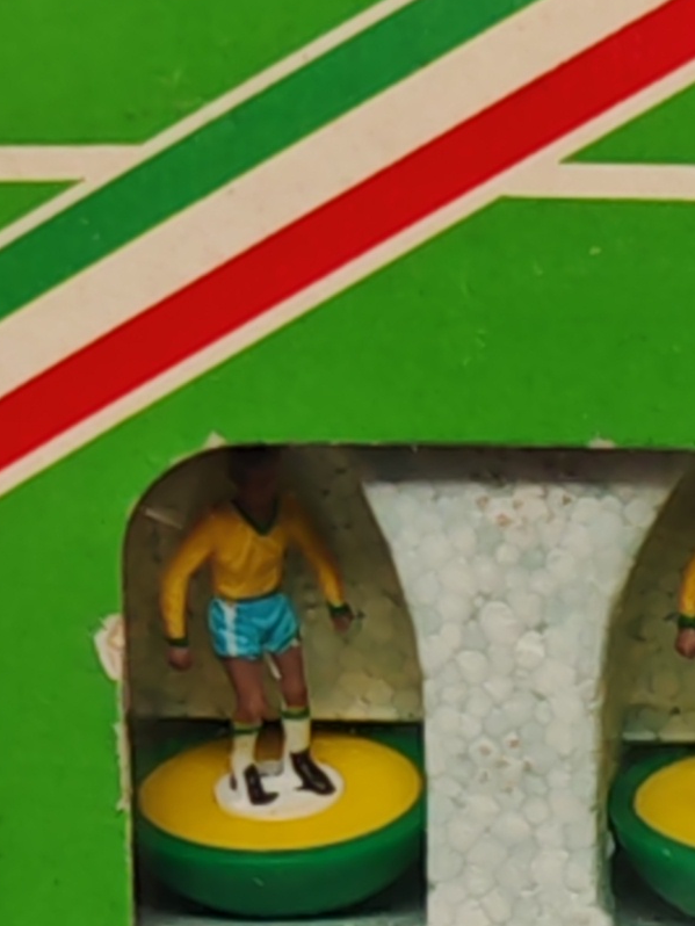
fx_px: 7411
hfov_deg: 5.2
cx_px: 1526
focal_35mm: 277
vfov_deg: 6.9
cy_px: 1751
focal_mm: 6.67
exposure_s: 1/200
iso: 50
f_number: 1.9
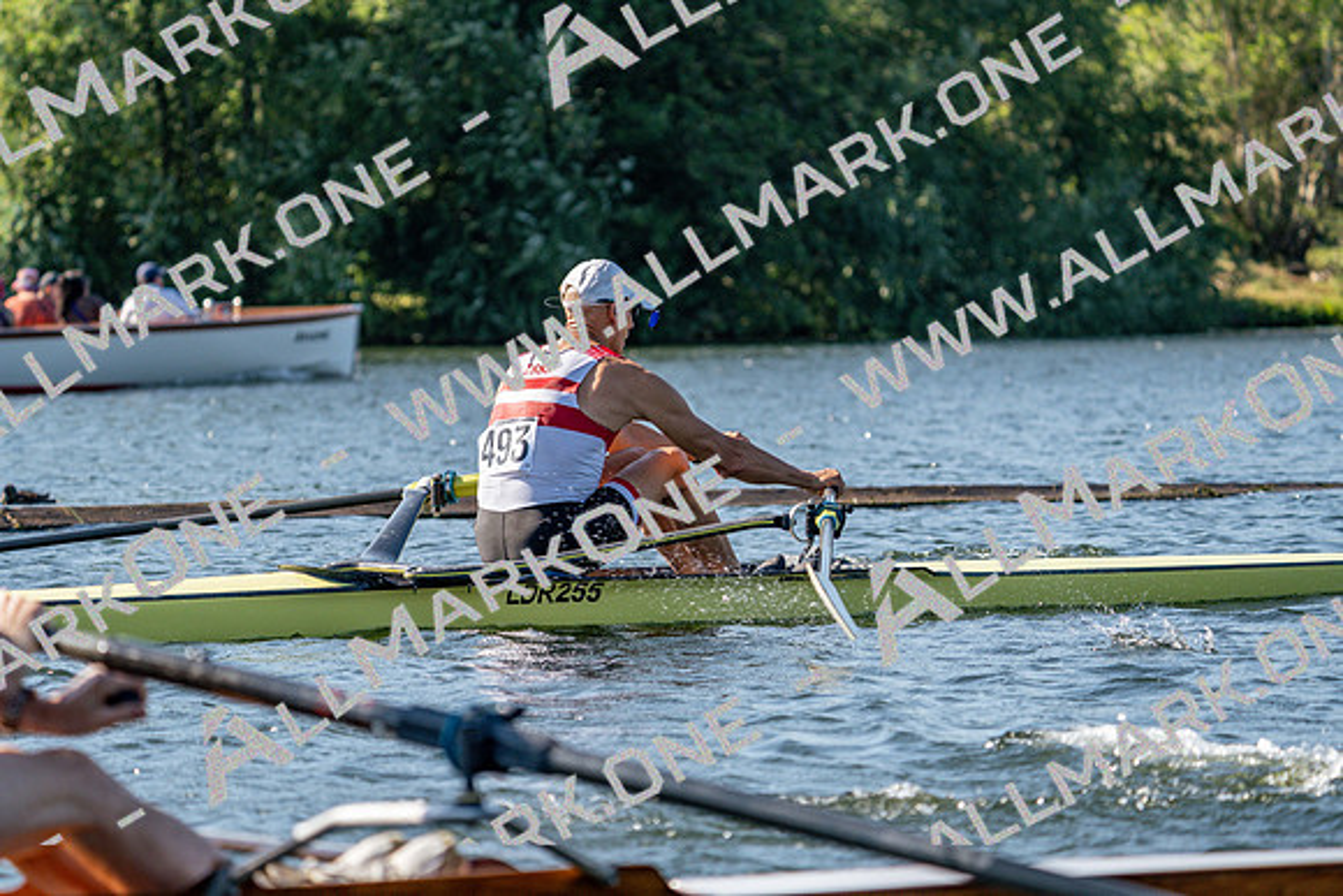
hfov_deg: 10.3
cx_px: 672
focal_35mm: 200
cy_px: 448
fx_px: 7463
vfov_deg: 6.9
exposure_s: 1/1600
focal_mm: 200
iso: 400
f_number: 5.6
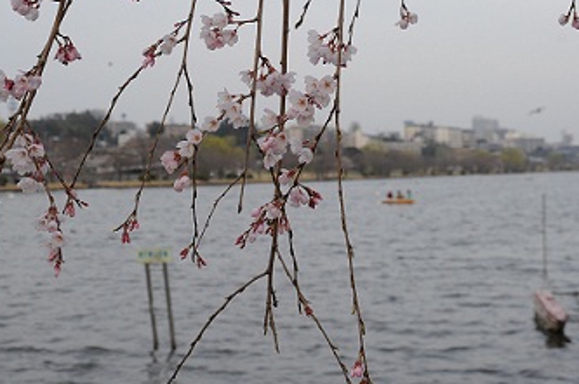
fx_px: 1076
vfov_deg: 19.9
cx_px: 283
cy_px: 43
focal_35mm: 67
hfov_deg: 30.1
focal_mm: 35
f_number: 9
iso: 800
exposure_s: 1/320
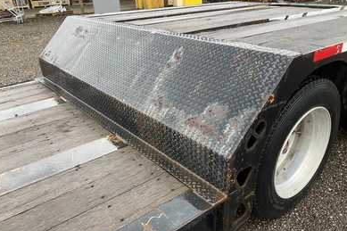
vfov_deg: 42.2
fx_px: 299
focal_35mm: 31
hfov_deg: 60.3
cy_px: 130
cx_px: 173
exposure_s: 1/146
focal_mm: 3
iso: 25
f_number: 1.8
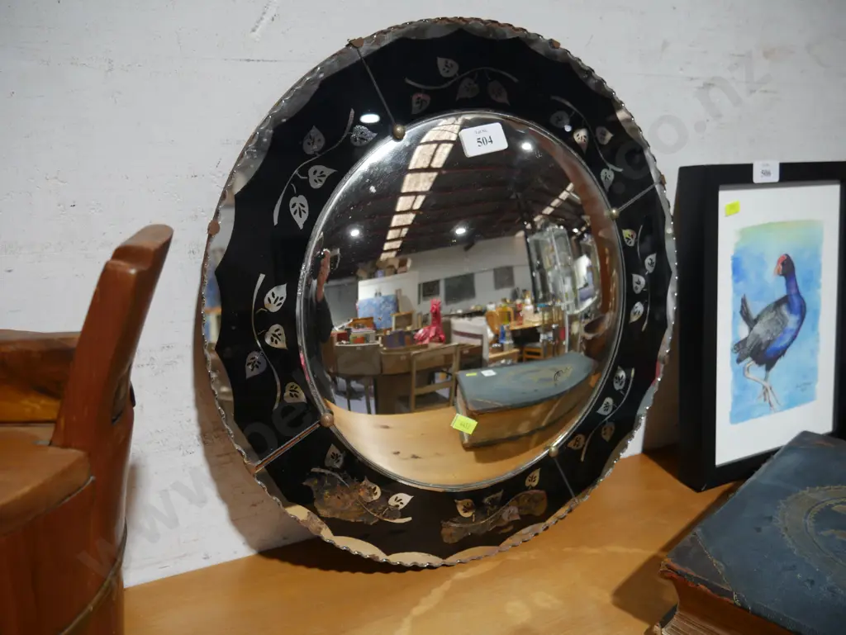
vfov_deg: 49.8
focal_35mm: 28
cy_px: 318
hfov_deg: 63.4
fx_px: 685
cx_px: 423
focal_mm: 14
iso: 320
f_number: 3.5
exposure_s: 1/60
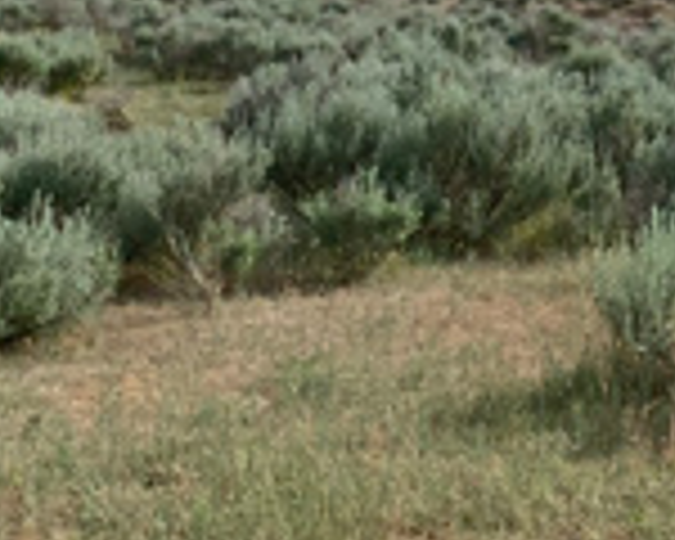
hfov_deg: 16.9
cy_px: -162
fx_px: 2158
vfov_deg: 13.7
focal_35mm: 108
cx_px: 832
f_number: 1.8
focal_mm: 4.25
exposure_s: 1/4444
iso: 32
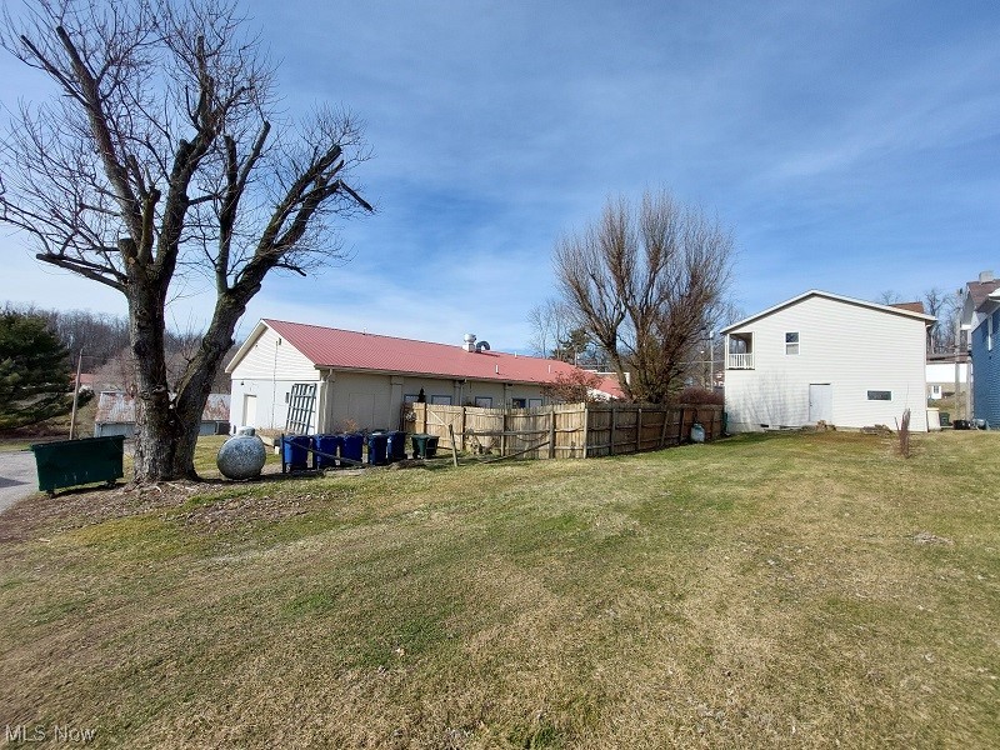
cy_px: 375
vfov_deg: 89.9
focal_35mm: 13
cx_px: 500
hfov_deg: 106.2
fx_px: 376
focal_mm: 1.74
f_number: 2.2
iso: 50
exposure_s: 1/1613
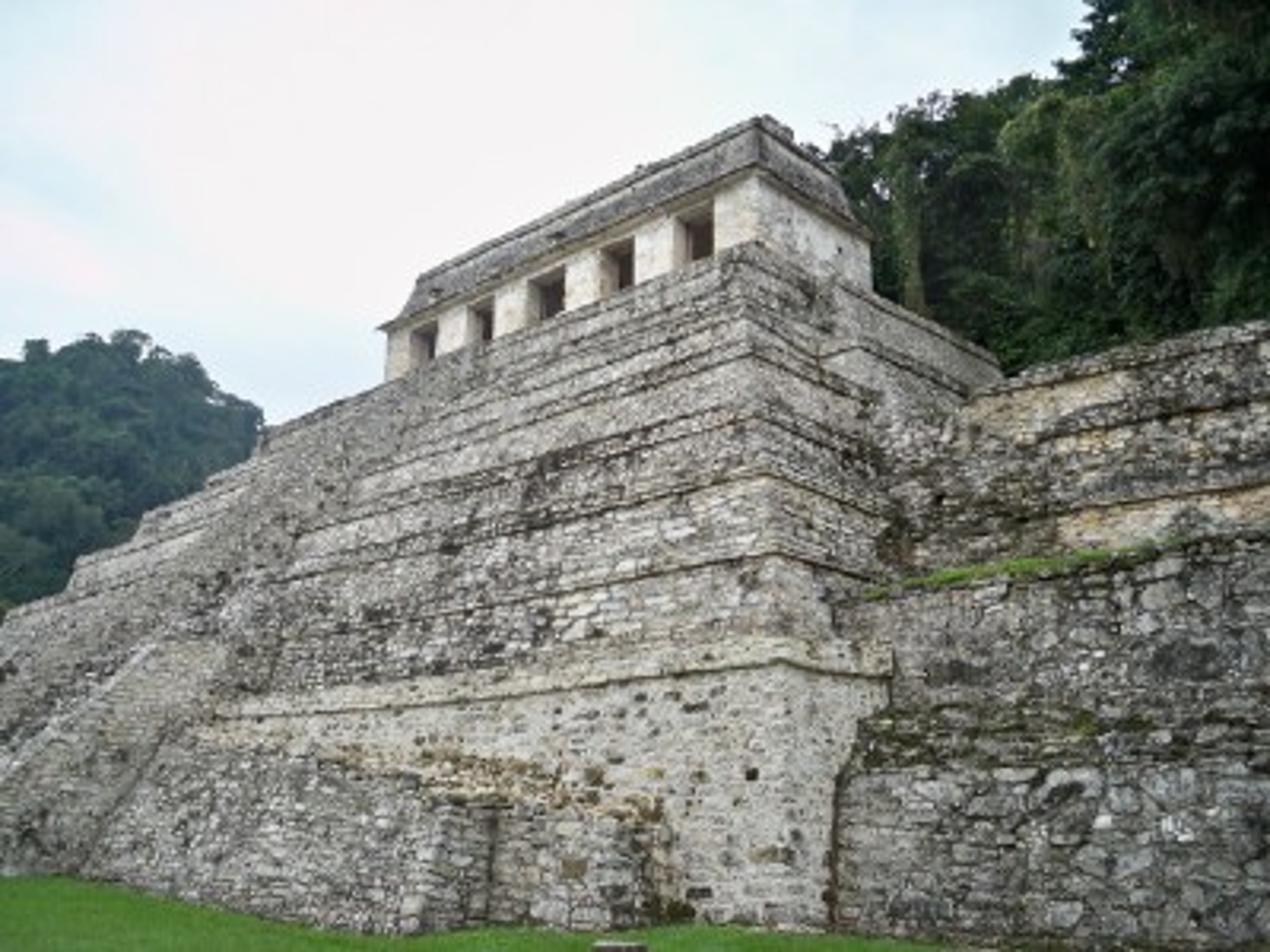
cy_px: 476
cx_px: 635
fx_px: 1284
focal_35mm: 35
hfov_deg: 52.6
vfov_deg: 40.7
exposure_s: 1/320
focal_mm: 6.3
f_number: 3.1
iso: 64
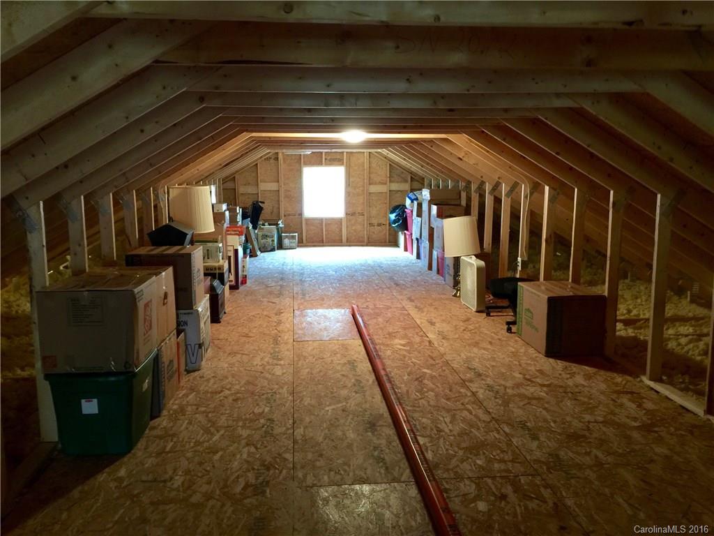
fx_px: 598
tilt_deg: -6.6
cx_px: 357
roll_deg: -2.5
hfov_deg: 61.7
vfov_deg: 48.2
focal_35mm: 29
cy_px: 268
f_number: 2.2
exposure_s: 1/4
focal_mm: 4.15
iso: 64
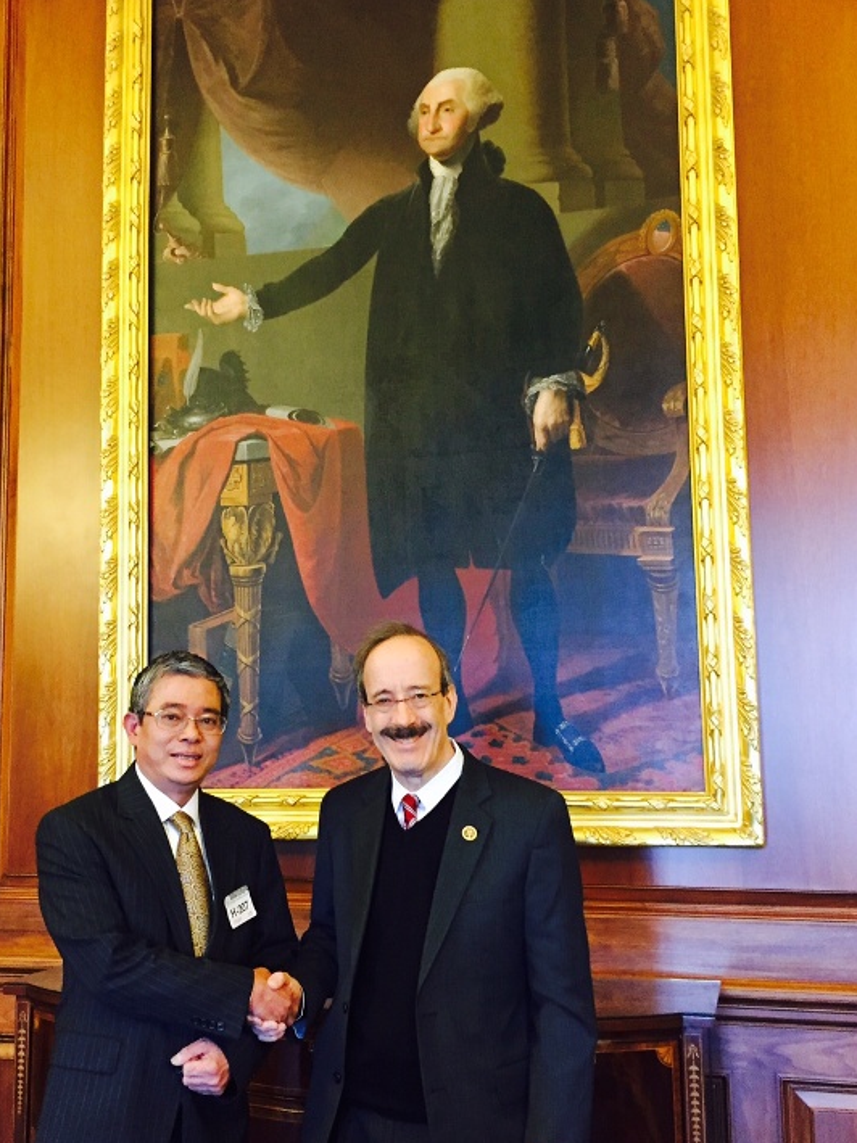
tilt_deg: +7.0
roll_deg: -0.5
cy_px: 579
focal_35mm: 40
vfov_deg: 46.8
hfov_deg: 35.9
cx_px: 366
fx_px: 1321
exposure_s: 1/24
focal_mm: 4.15
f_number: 2.2
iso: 250
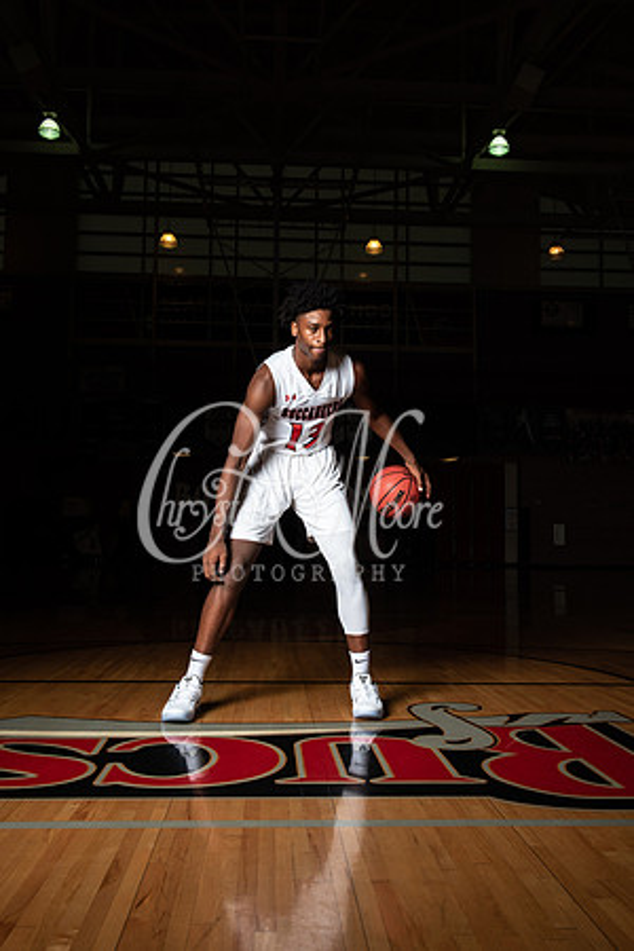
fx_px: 845
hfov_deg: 41.1
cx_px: 317
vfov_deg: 58.7
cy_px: 476
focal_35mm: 32
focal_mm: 32
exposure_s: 1/200
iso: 320
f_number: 14
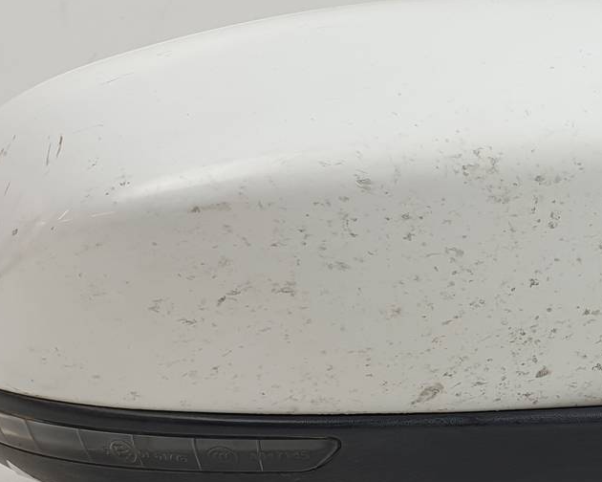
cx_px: 539
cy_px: 269
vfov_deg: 26.2
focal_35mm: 58
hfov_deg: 31.0
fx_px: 1033
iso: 50
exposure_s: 1/190
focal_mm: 4.3
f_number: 2.4
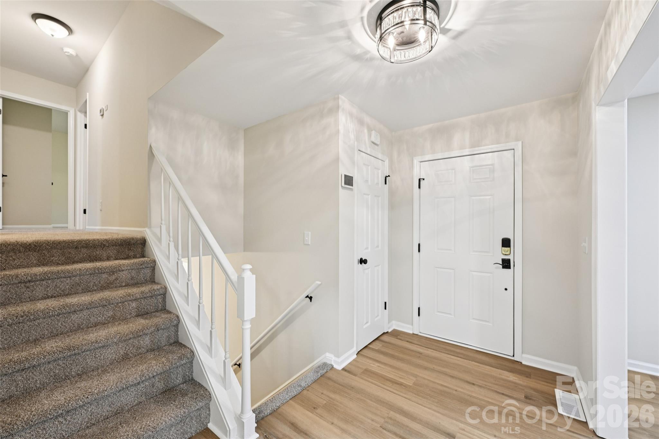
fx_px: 256
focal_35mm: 14
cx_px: 330
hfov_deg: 104.3
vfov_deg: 81.2
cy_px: 220
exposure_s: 1/6
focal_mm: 14
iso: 400
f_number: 8
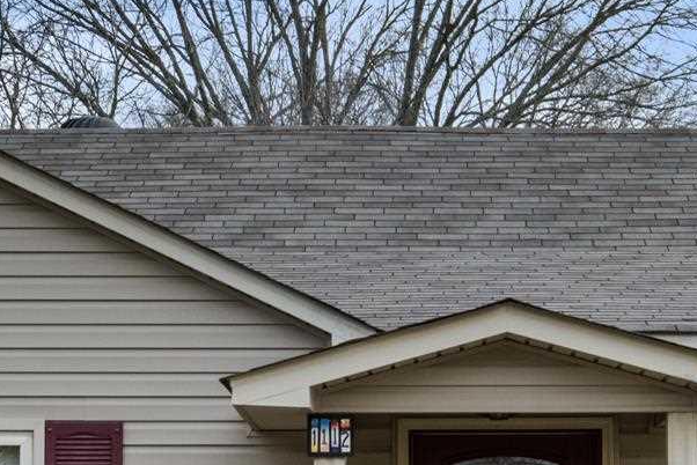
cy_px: 644
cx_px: 388
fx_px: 2654
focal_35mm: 137
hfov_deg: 15.0
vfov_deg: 9.8
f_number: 8
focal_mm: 21.9
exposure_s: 1/80
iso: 200
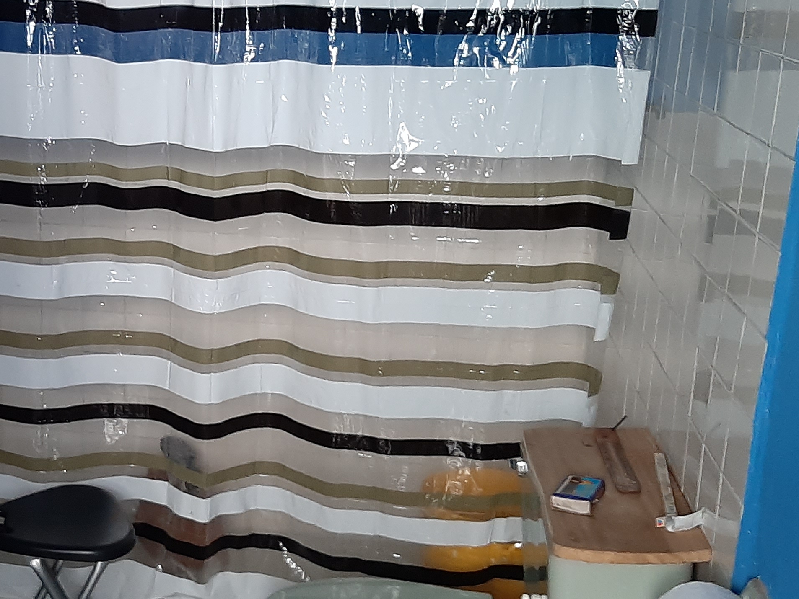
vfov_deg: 26.6
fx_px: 1270
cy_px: 294
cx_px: 140
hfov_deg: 33.7
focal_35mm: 55
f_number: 1.7
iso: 200
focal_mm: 3.93
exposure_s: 1/24
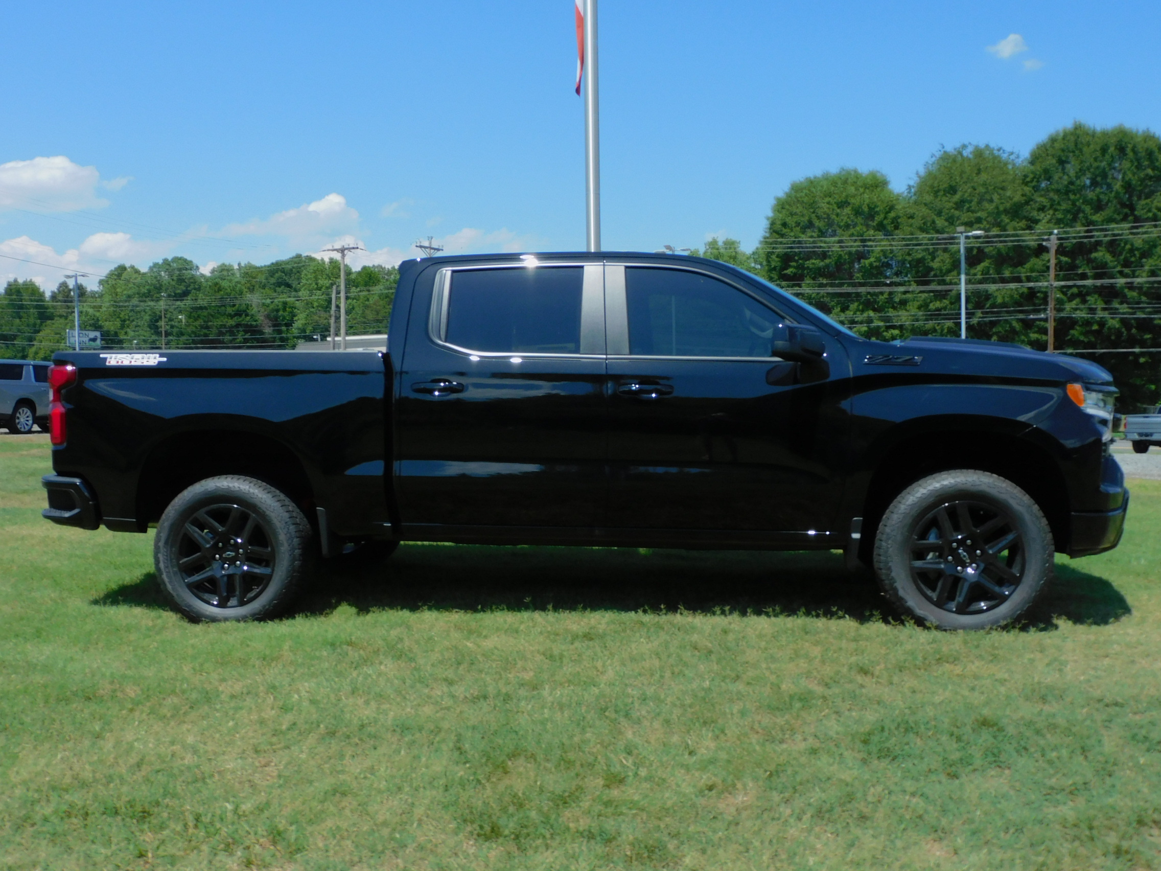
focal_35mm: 33
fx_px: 1107
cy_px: 436
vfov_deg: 42.9
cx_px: 580
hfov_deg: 55.4
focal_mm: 5.9
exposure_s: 1/1250
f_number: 3.6
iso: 125
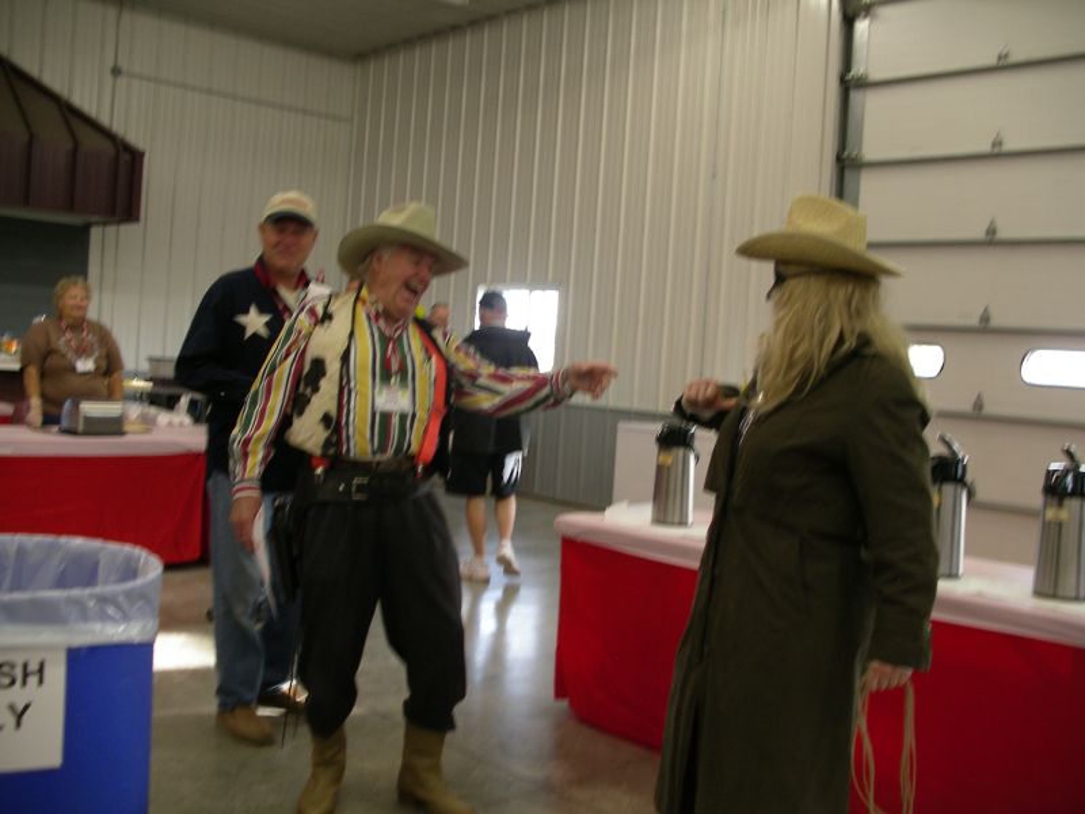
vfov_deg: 38.7
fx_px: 1160
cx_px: 542
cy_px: 407
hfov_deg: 50.1
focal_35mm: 37
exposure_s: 1/30
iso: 200
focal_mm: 7.8
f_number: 2.8
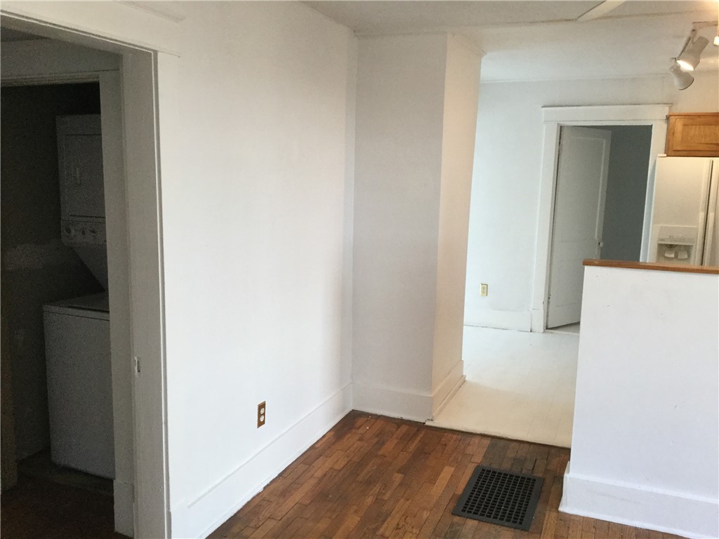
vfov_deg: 45.4
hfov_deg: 58.4
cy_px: 270
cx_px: 360
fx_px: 644
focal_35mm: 31
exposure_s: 1/30
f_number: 2.4
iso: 40
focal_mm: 3.3
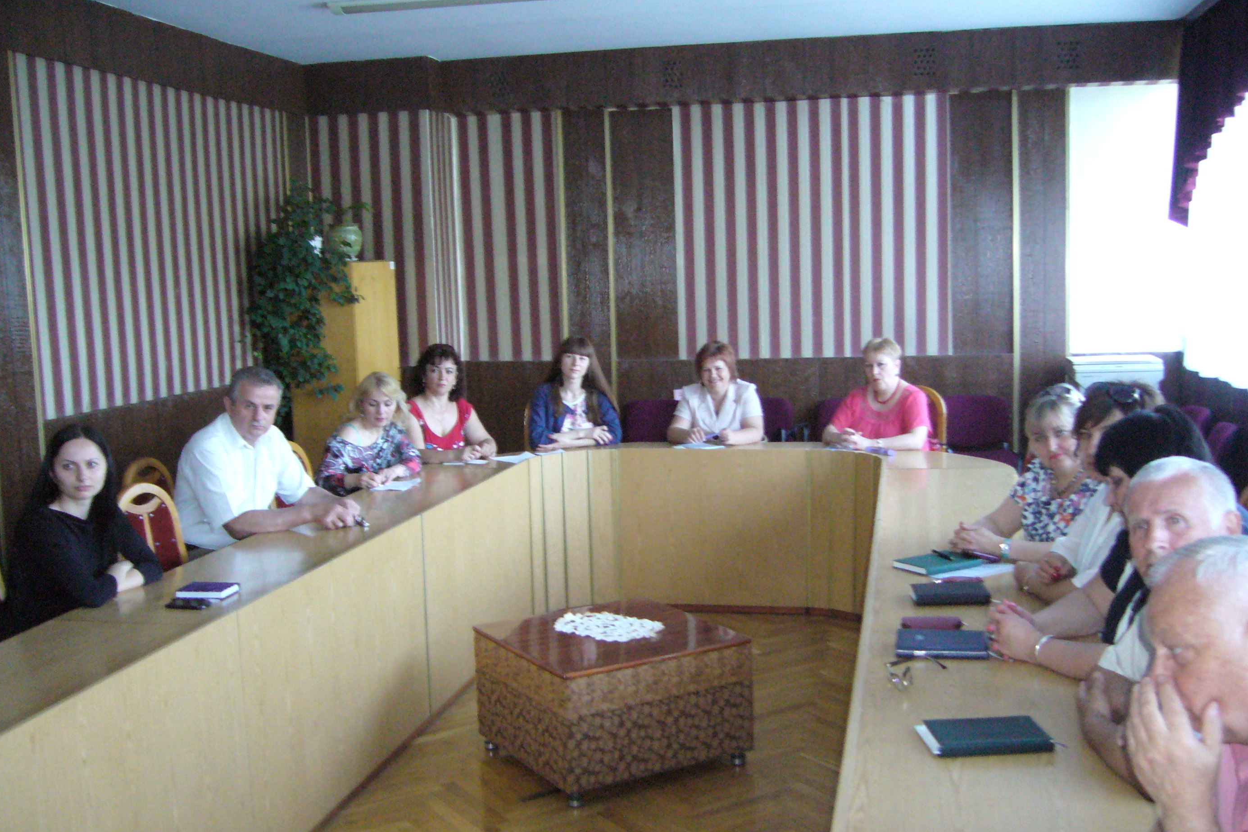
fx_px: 1282
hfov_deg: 51.9
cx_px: 616
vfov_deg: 35.9
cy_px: 453
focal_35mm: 37
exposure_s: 1/30
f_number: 2.8
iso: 400
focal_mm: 5.8
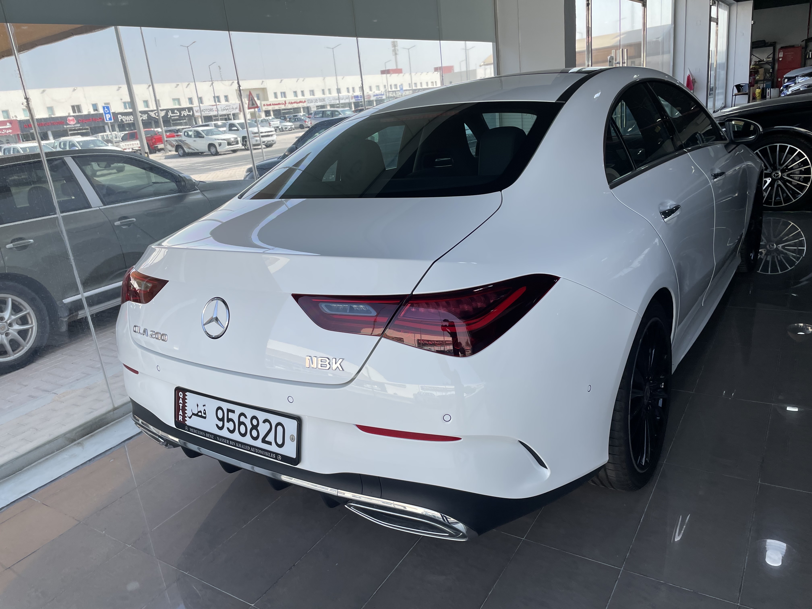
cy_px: 304
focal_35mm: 26
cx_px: 406
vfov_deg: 53.1
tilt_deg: -19.1
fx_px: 610
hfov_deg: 67.3
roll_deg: +6.7
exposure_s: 1/1195
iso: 32
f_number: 1.6
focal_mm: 4.2
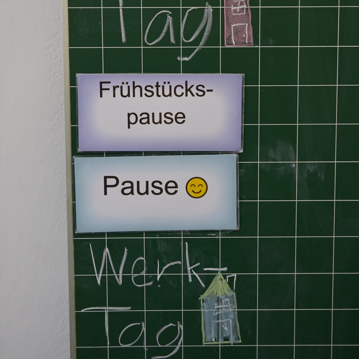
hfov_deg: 39.2
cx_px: 179
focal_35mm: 43
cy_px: 95
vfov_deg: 38.3
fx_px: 505
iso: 800
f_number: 4.5
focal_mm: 22
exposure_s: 1/250
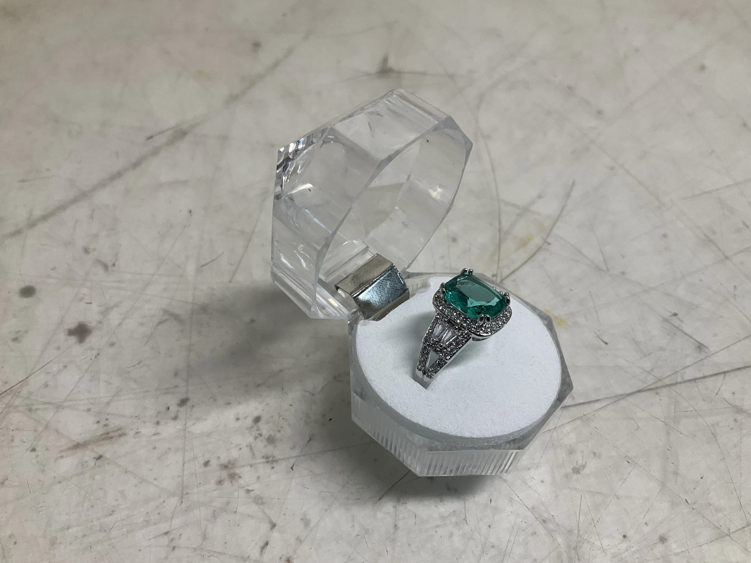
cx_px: 376
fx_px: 629
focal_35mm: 29
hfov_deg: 61.7
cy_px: 282
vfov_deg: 48.2
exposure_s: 1/120
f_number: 1.8
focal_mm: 3
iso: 40
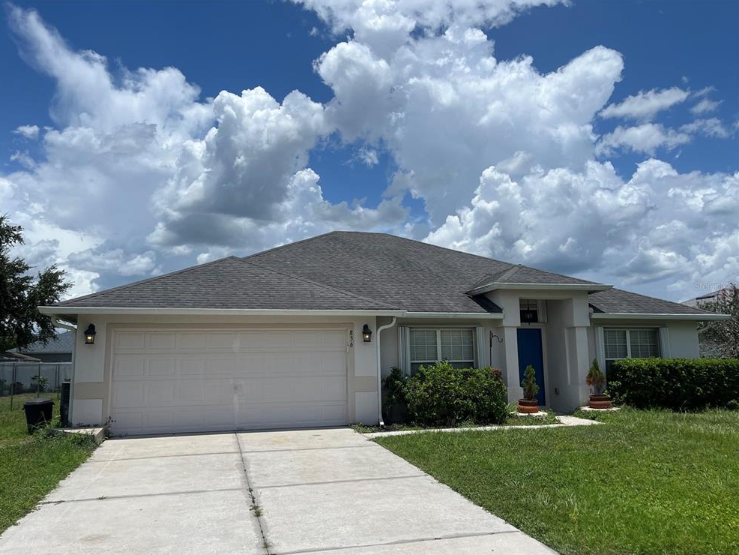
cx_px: 356
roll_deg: +1.1
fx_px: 577
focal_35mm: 27
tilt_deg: +8.1
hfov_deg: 65.3
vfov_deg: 51.4
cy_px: 286
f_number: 1.6
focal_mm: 5.1
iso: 50
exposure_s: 1/7874
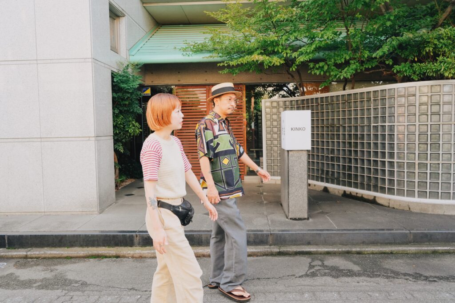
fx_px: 354
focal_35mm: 28
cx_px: 228
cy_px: 152
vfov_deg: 46.4
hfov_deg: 65.5
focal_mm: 28
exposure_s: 1/400
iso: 1600
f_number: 8
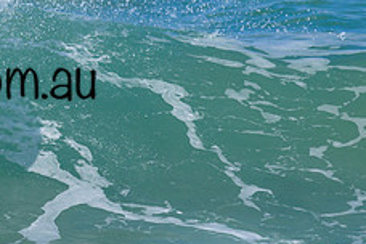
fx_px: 28454
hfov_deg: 0.7
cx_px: -81
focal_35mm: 2799
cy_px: -39
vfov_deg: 0.5
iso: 320
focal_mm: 800
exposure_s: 1/2000
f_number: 6.3
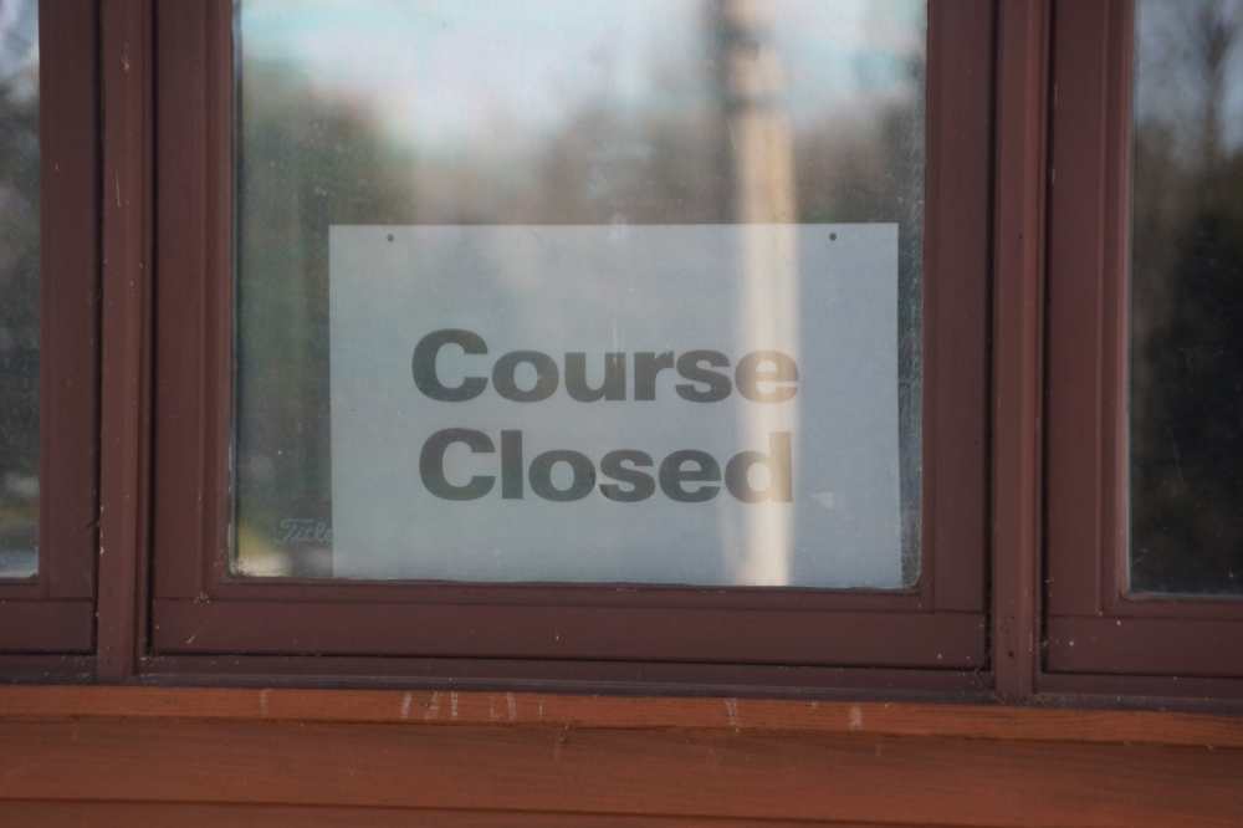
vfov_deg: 8.3
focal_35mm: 165
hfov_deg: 12.5
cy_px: 414
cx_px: 622
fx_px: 5695
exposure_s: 1/200
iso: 500
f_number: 5.6
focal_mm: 110
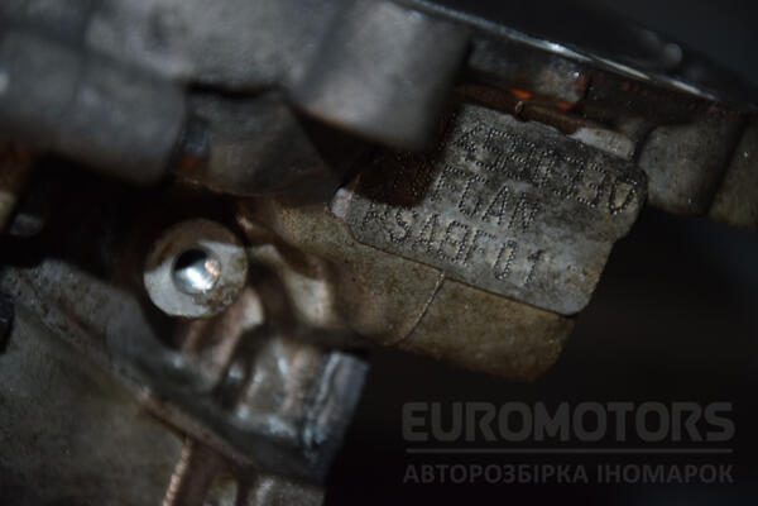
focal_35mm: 158
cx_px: 379
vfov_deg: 8.7
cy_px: 253
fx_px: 3316
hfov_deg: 13.0
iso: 800
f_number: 5.6
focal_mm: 105
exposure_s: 1/60
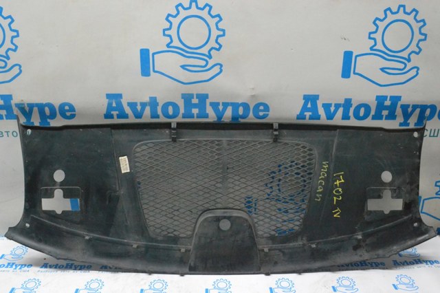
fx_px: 403
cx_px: 220
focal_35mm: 33
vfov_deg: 39.9
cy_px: 146
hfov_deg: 57.2
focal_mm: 22
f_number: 10
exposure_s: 1/160
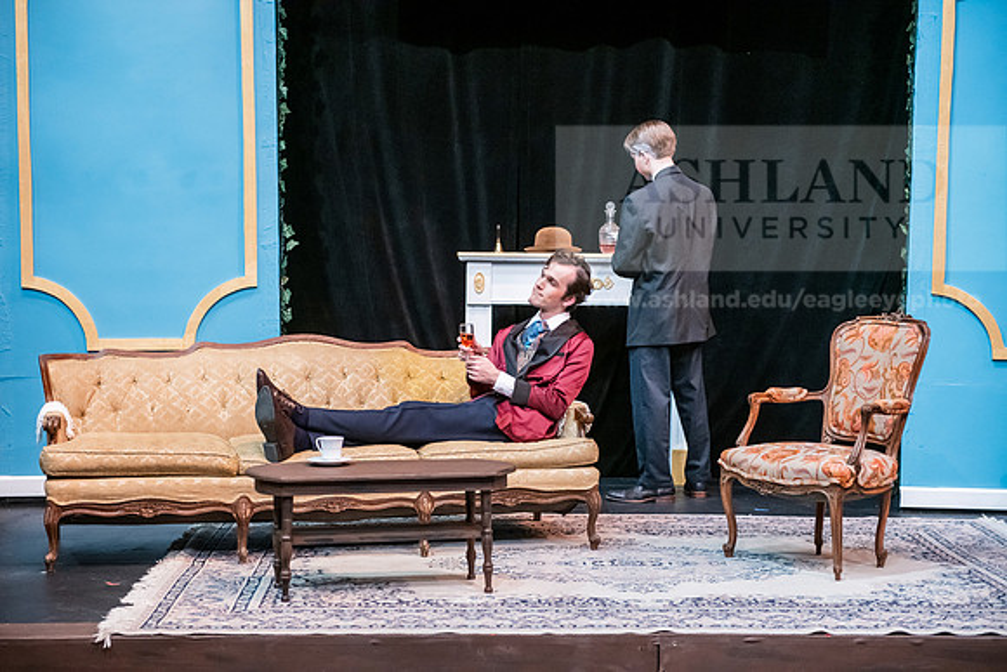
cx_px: 504
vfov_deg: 20.6
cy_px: 336
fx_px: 1847
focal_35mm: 66
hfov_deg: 30.5
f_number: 3.2
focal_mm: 66
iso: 3200
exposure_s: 1/200
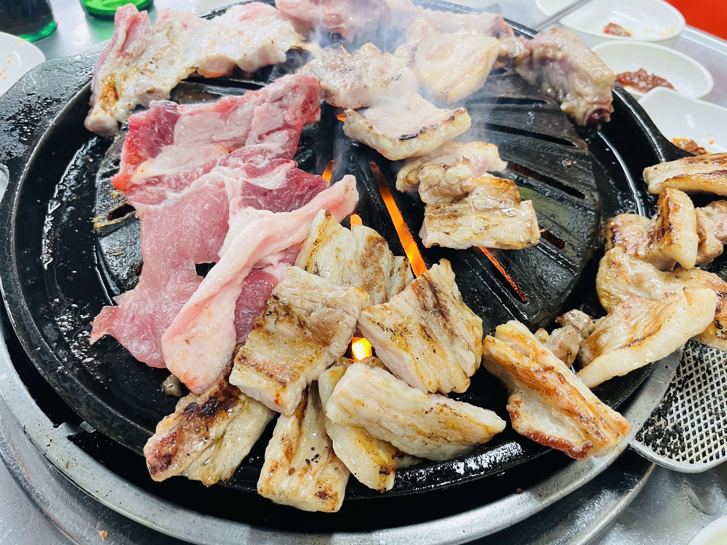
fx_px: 546
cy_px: 272
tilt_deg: -47.5
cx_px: 364
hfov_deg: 67.3
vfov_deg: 53.1
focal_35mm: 26
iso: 125
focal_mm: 4.2
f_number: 1.6
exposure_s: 1/60
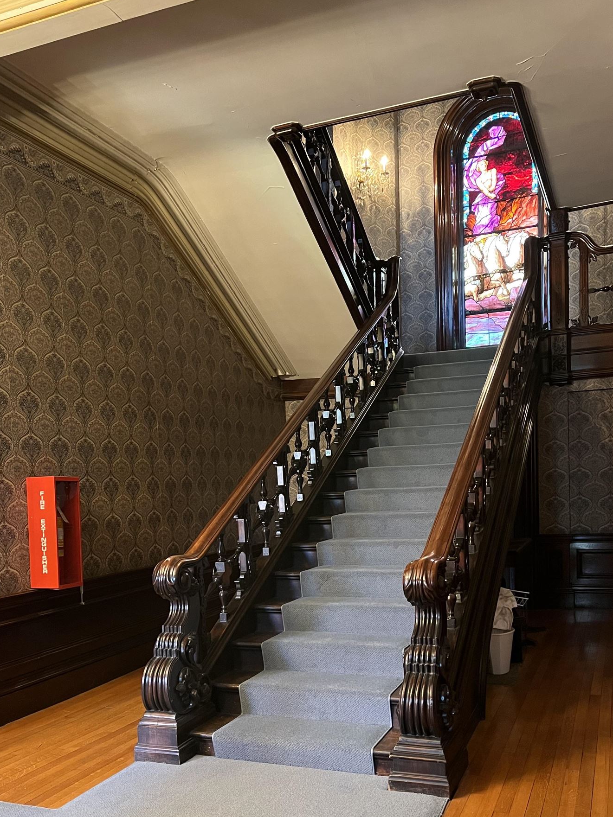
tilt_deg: -2.6
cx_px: 278
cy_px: 523
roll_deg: +2.6
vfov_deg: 53.2
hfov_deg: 41.7
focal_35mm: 34
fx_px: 803
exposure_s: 1/40
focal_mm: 5.1
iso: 640
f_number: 1.6
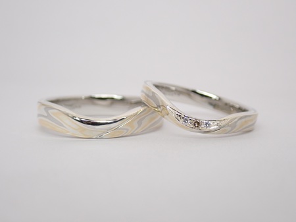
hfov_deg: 25.3
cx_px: 148
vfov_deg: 19.1
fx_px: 658
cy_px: 111
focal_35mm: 77
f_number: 4.1
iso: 200
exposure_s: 1/100
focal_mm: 13.65
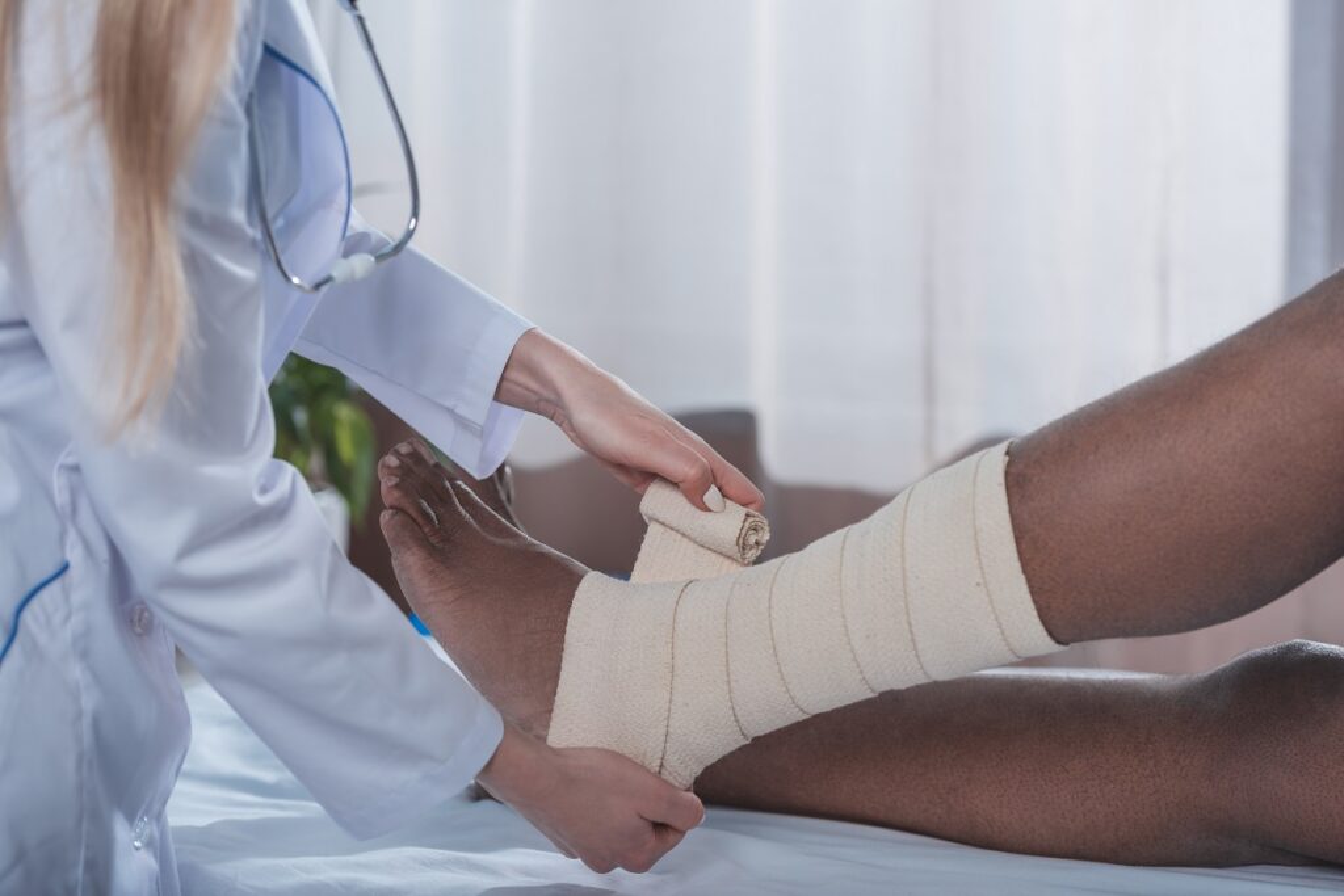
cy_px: 448
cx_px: 672
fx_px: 3062
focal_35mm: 82
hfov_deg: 24.8
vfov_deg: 16.7
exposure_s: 1/250
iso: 80
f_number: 4.5
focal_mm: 82
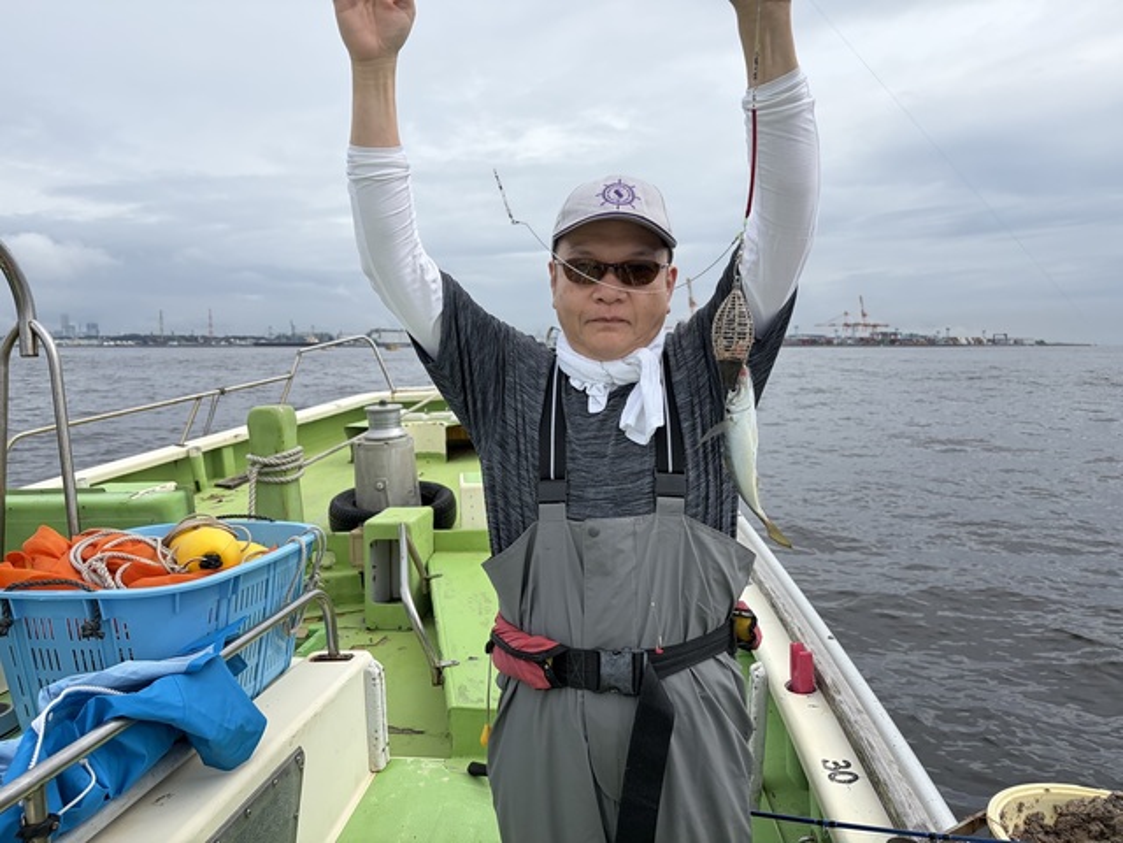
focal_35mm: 26
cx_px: 562
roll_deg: +0.1
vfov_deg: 53.1
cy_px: 422
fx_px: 843
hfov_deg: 67.3
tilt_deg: -3.9
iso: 64
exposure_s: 1/6993
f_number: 1.6
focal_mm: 5.96
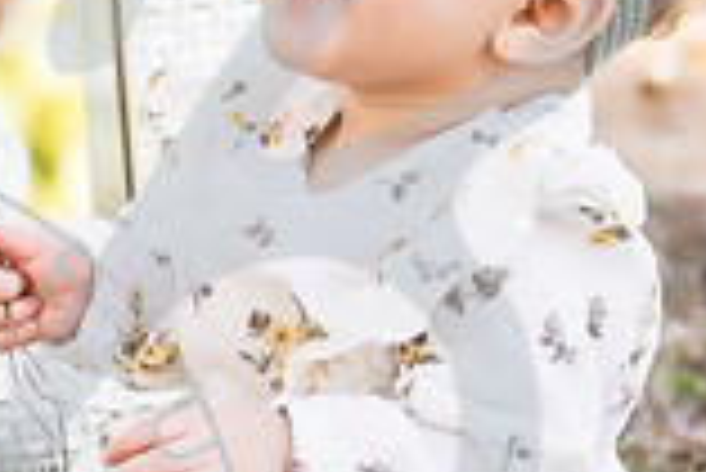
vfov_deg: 6.8
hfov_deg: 10.1
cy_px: 227
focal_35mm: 203
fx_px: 3985
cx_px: 13
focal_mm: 55
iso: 200
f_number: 2.8
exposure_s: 1/400
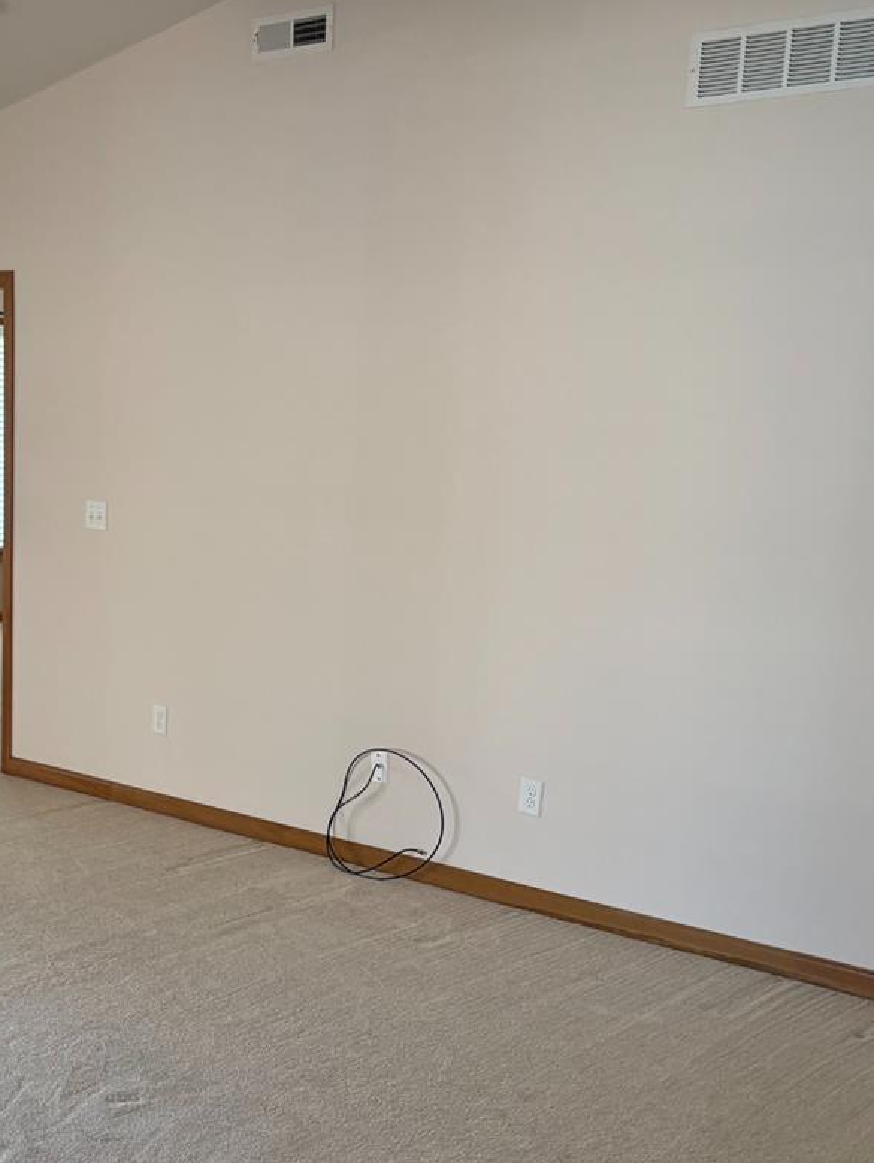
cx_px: 110
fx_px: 1682
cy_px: 683
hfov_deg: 28.2
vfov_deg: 38.1
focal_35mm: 50
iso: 160
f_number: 1.6
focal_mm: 5.96
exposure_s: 1/120
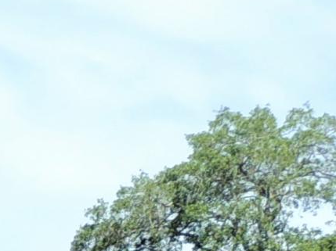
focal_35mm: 168
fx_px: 1629
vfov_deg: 8.5
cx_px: -205
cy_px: 461
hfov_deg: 11.2
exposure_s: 1/1000
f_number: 3
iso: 100
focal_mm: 4.3
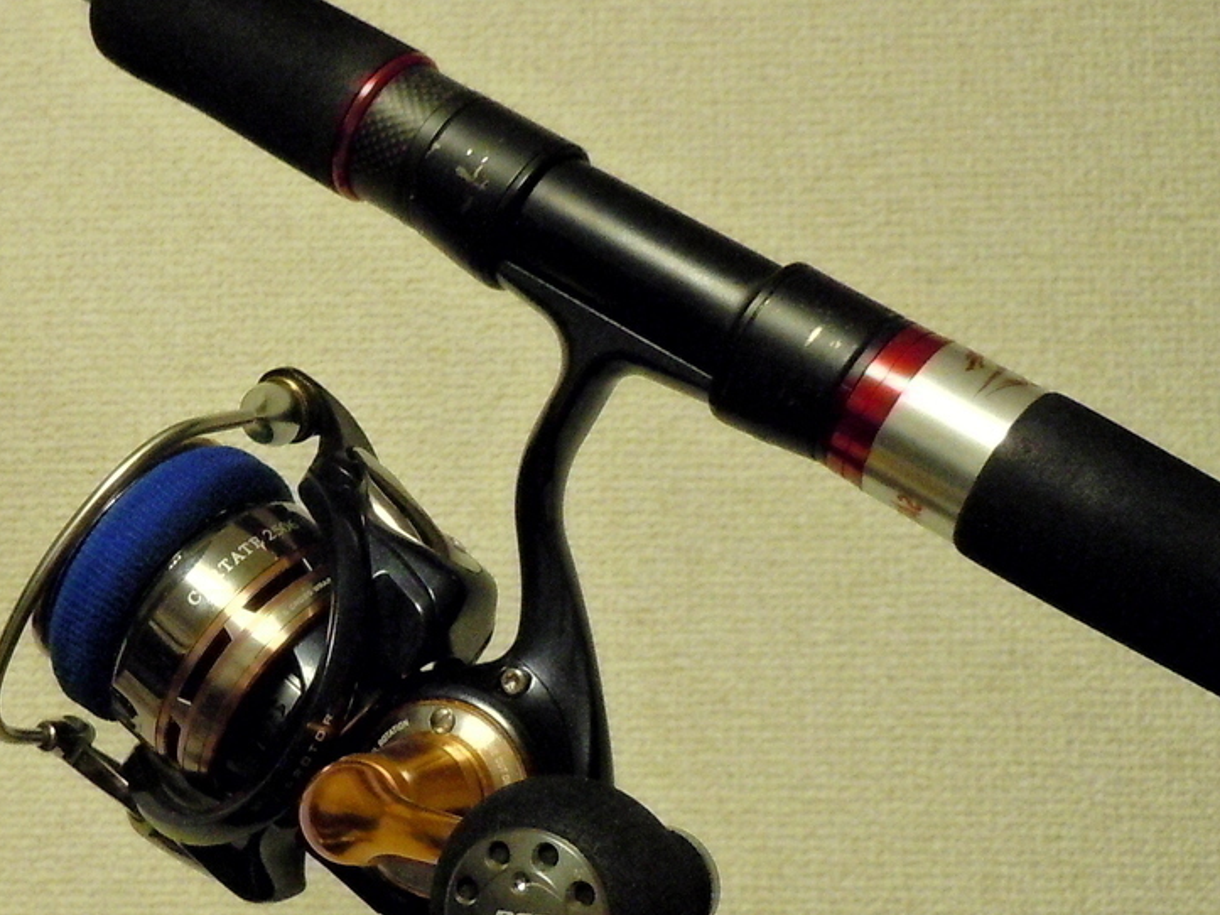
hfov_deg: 30.2
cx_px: 194
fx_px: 2185
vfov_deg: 23.6
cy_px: 468
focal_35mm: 62
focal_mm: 5
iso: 400
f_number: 3.7
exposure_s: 1/25
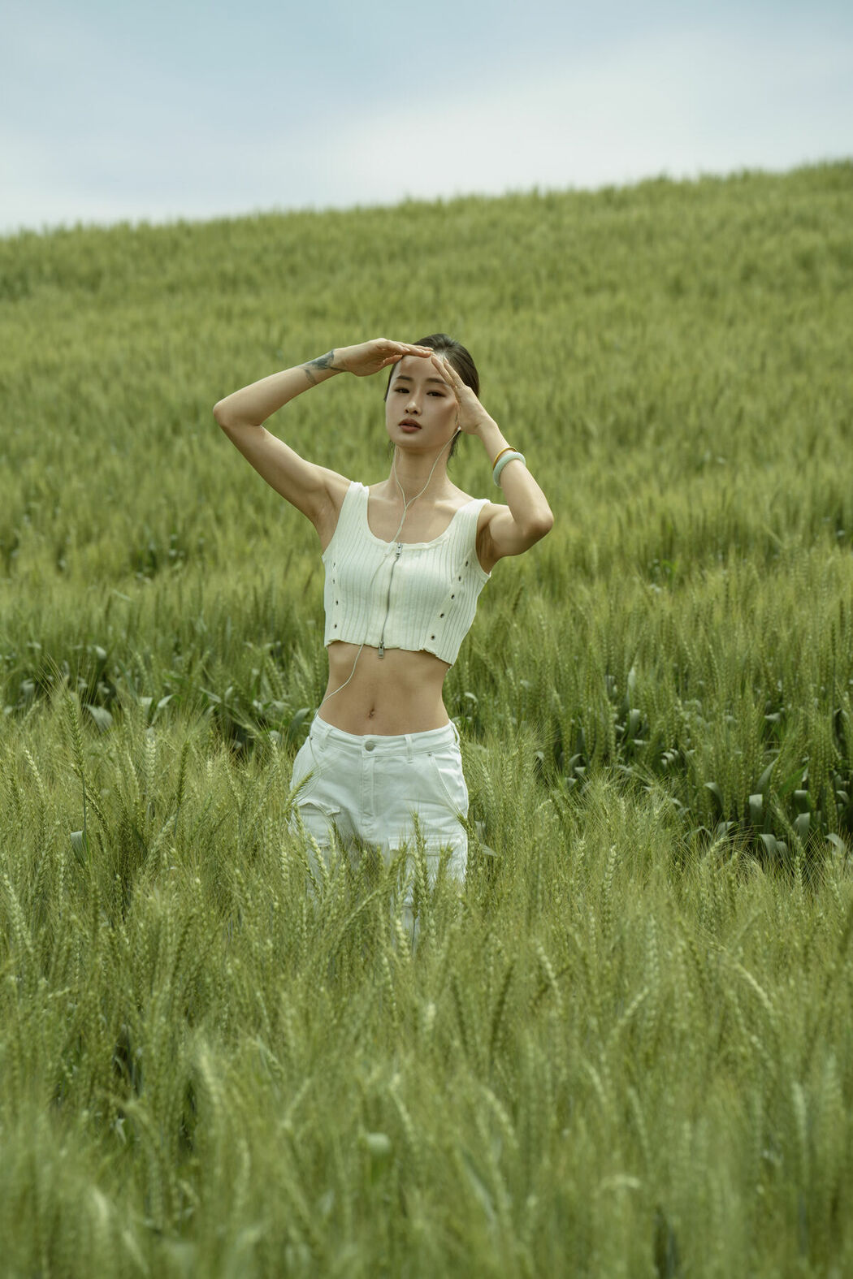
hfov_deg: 10.4
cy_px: 640
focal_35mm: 132
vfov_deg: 15.5
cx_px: 426
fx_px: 4691
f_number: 6.3
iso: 50
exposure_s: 1/160
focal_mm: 132
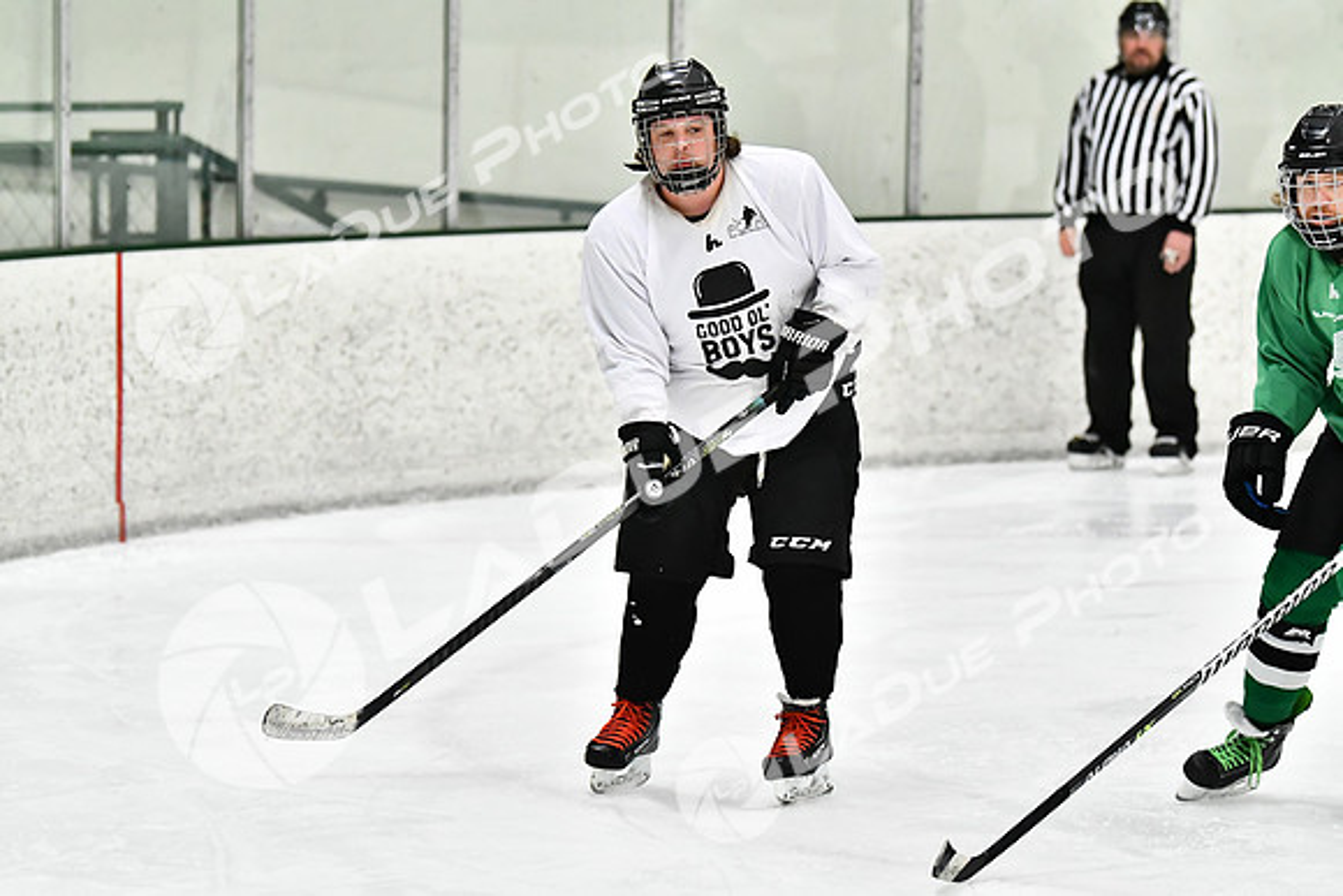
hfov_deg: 11.8
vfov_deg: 7.9
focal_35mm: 174
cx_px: 672
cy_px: 448
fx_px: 6492
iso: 5000
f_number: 2.8
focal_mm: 116
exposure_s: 1/1250
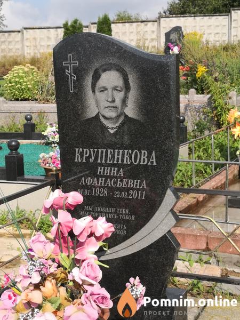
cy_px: 160
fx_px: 536
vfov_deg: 33.2
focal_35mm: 58
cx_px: 120
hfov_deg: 25.2
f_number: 1.6
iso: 50
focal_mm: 3.95
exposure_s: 1/2445
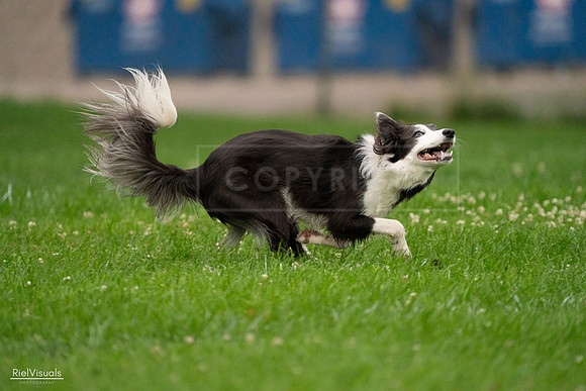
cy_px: 196
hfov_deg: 4.2
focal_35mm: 496
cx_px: 293
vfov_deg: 2.8
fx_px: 8075
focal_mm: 496
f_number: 6.3
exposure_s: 1/1600
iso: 6400
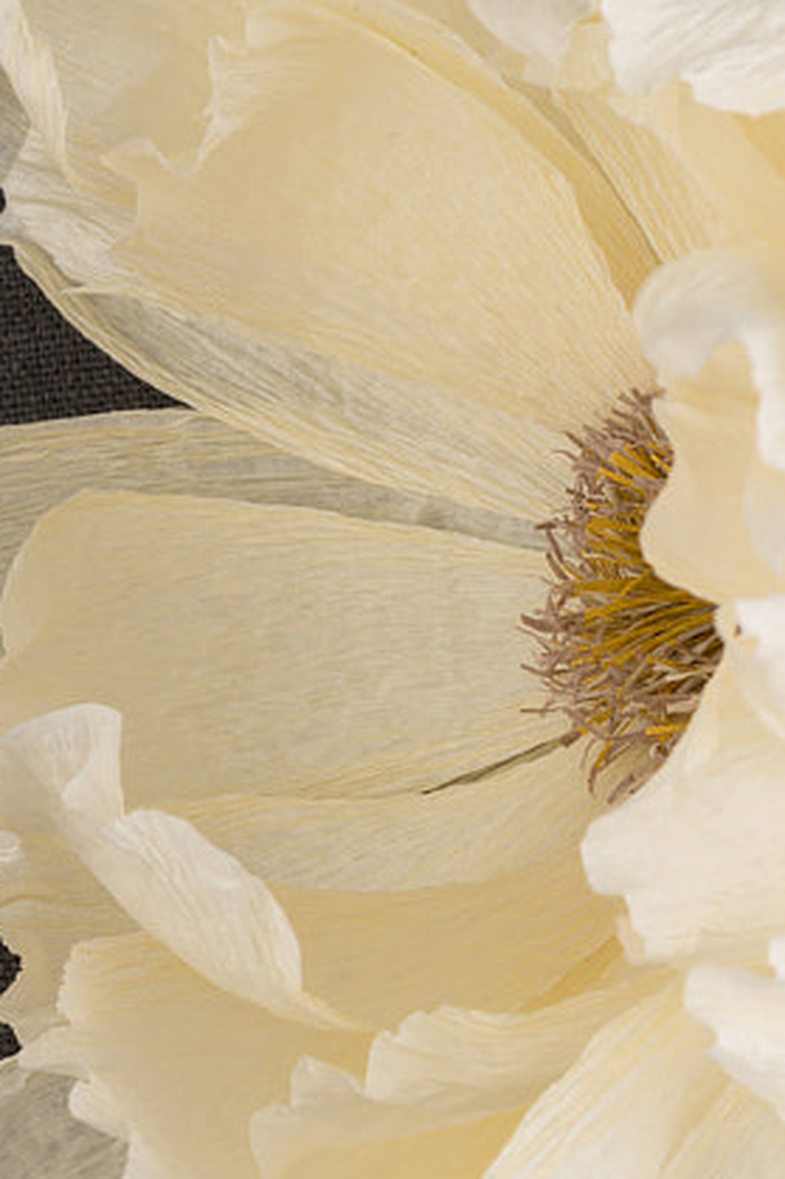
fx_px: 11260
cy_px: 1007
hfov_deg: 4.0
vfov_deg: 6.0
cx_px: 761
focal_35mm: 344
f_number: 8
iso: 100
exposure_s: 1/125
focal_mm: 90
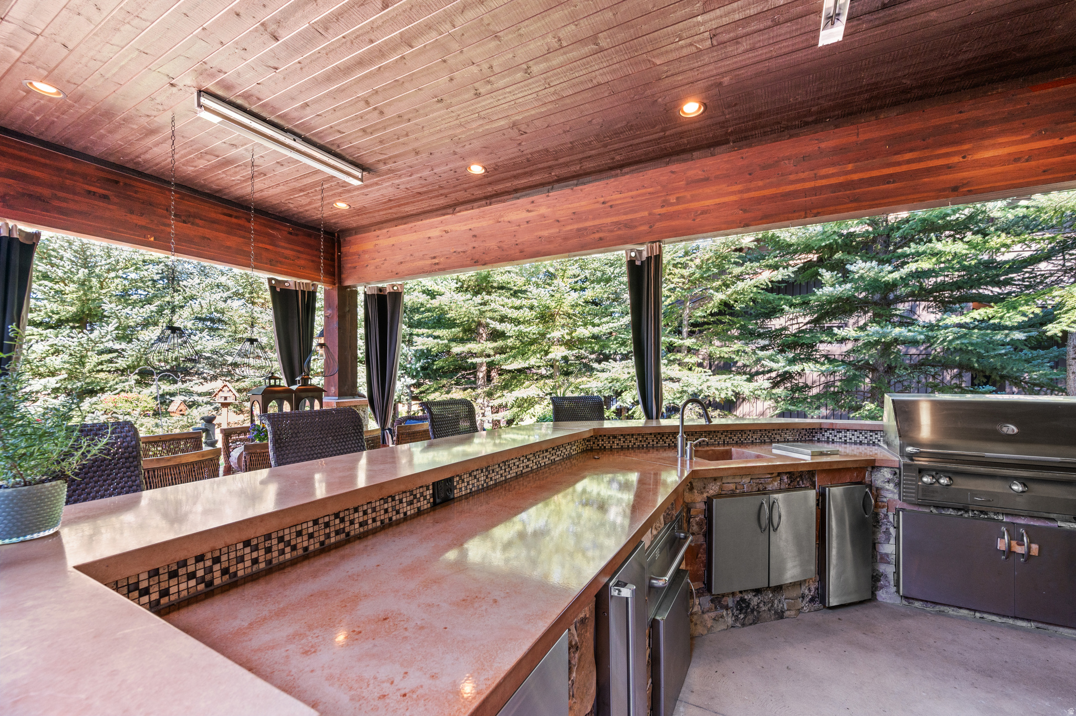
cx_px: 538
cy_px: 358
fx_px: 418
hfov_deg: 104.3
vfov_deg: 81.1
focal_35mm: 14
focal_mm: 14
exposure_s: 1/20
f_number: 7.1
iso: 400
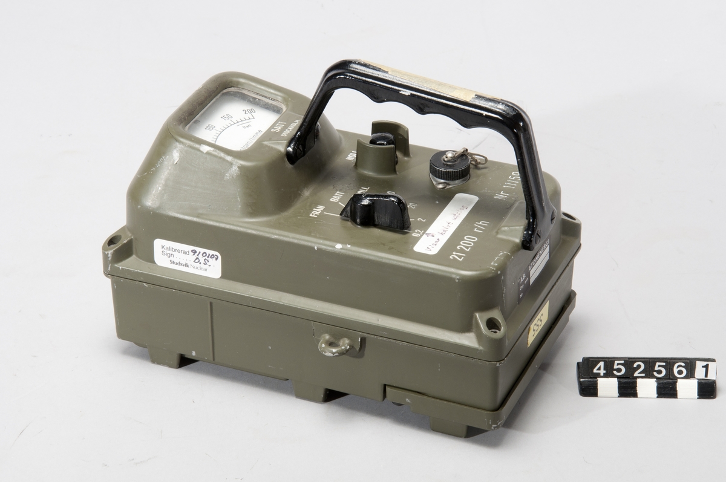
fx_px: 2568
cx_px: 363
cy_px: 241
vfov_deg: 10.7
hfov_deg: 16.1
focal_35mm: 128
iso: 200
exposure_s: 1.3
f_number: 22
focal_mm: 85
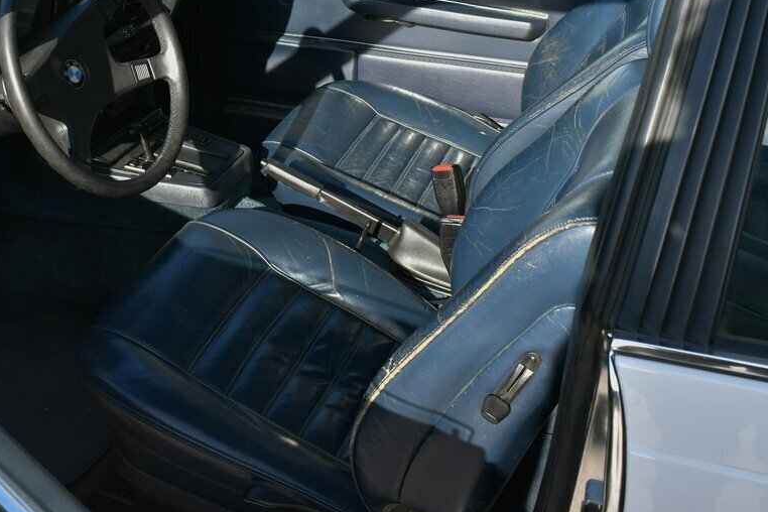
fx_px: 1109
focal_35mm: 52
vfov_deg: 25.6
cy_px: 118
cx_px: 228
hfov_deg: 37.6
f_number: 7.1
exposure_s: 1/250
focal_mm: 22
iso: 200
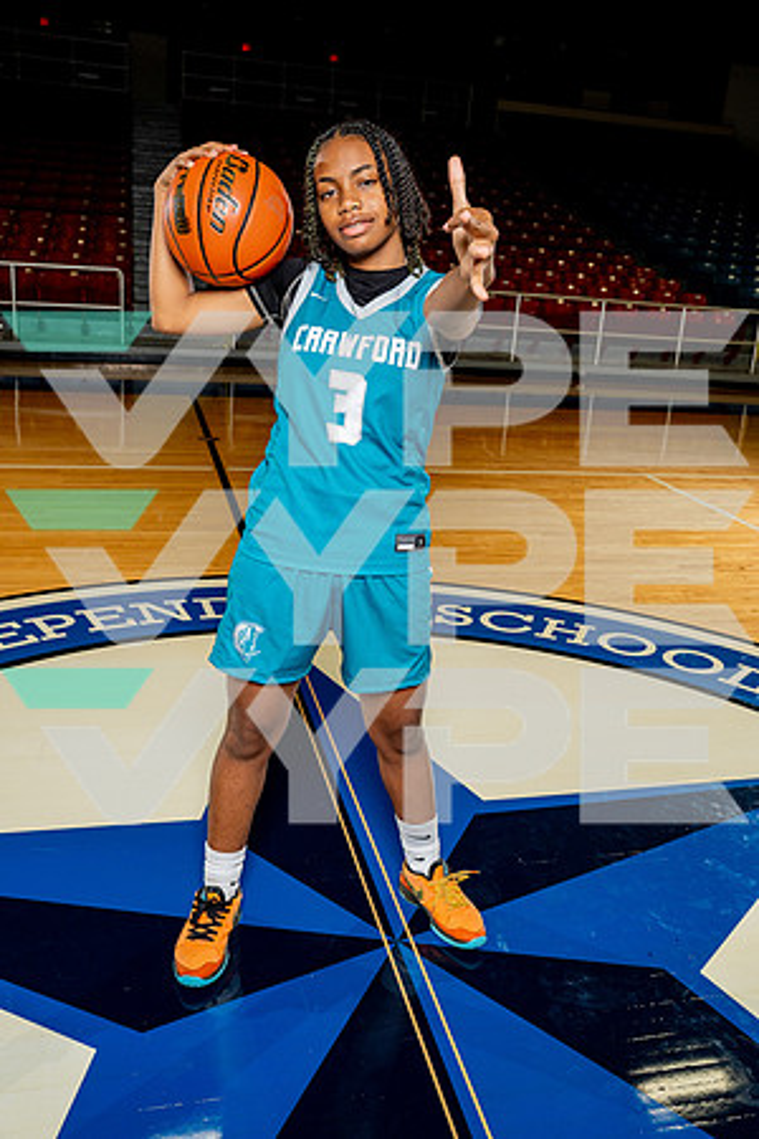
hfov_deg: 43.6
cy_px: 570
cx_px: 380
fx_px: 949
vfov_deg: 61.9
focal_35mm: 30
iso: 640
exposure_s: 1/250
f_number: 5.6
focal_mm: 30
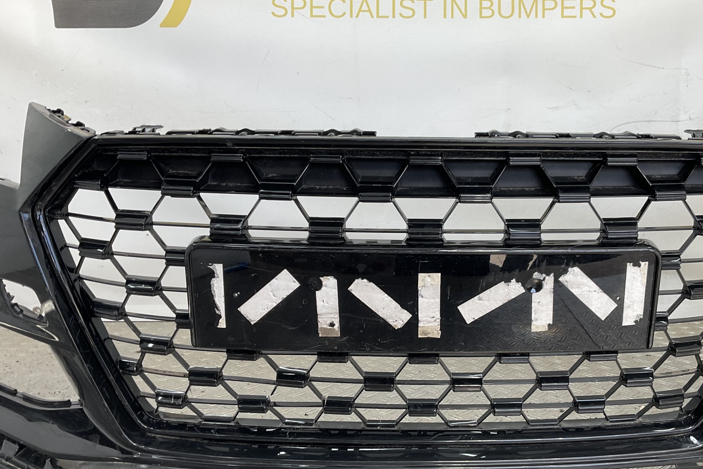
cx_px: 429
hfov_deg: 51.5
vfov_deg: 35.7
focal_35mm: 37
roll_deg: -2.5
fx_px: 723
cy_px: 295
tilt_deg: -13.5
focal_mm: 3
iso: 16
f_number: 1.8
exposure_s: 1/109
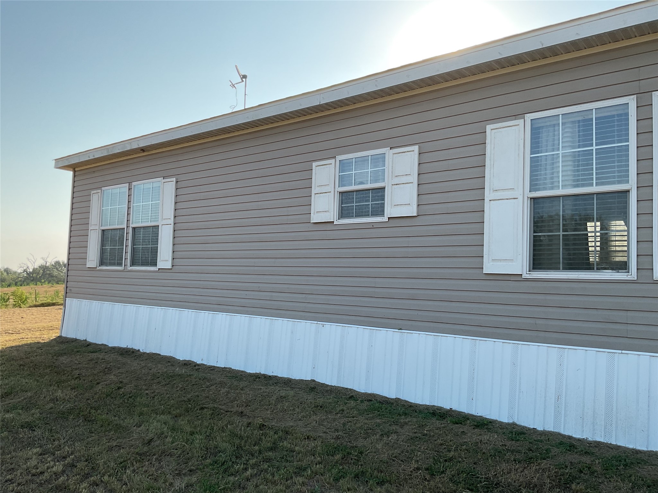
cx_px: 329
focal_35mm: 29
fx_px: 551
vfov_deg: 48.2
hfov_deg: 61.7
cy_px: 246
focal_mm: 3
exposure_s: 1/978
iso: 16
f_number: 1.8
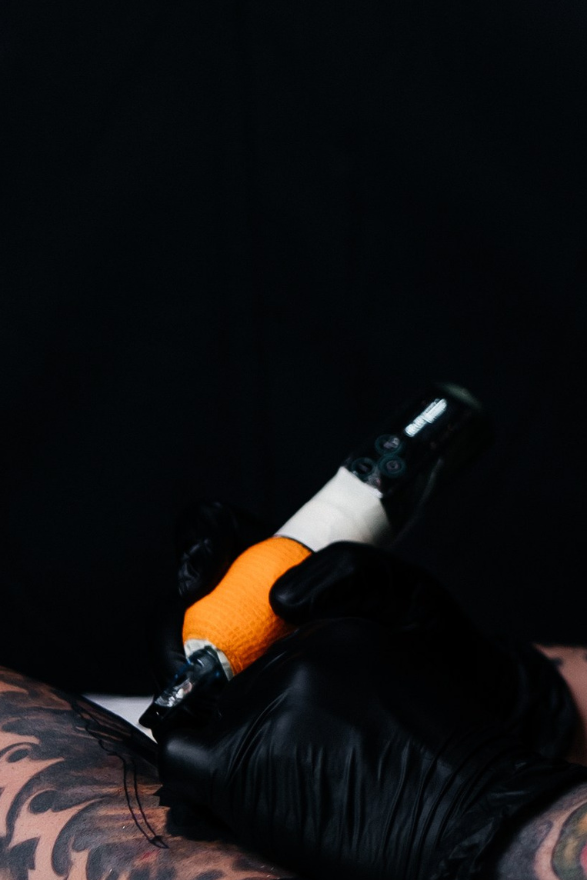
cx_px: 799
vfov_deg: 13.6
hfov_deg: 8.9
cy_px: 248
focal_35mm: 151
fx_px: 3692
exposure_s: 1/320
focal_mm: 45
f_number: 1.8
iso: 250
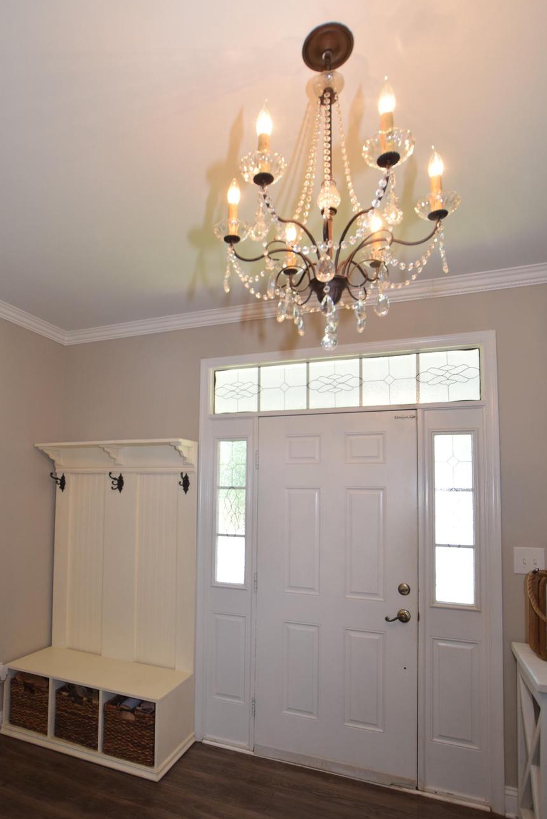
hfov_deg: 62.6
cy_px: 460
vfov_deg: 84.7
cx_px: 224
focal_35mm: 20
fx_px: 446
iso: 500
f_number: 5.6
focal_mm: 11
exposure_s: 1/125
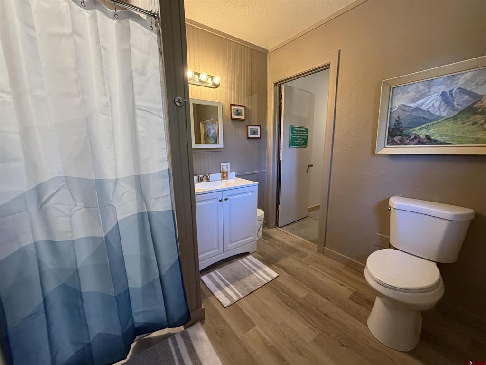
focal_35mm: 14
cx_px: 243
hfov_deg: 102.1
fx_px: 197
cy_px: 182
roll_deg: +0.7
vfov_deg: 85.7
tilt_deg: -11.3
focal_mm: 2.22
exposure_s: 1/60
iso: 320
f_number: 2.2
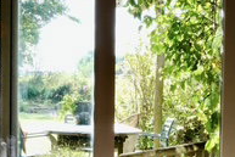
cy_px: 131
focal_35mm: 106
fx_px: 692
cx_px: 52
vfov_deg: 12.9
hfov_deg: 19.1
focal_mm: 21.5
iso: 400
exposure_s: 1/28
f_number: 10
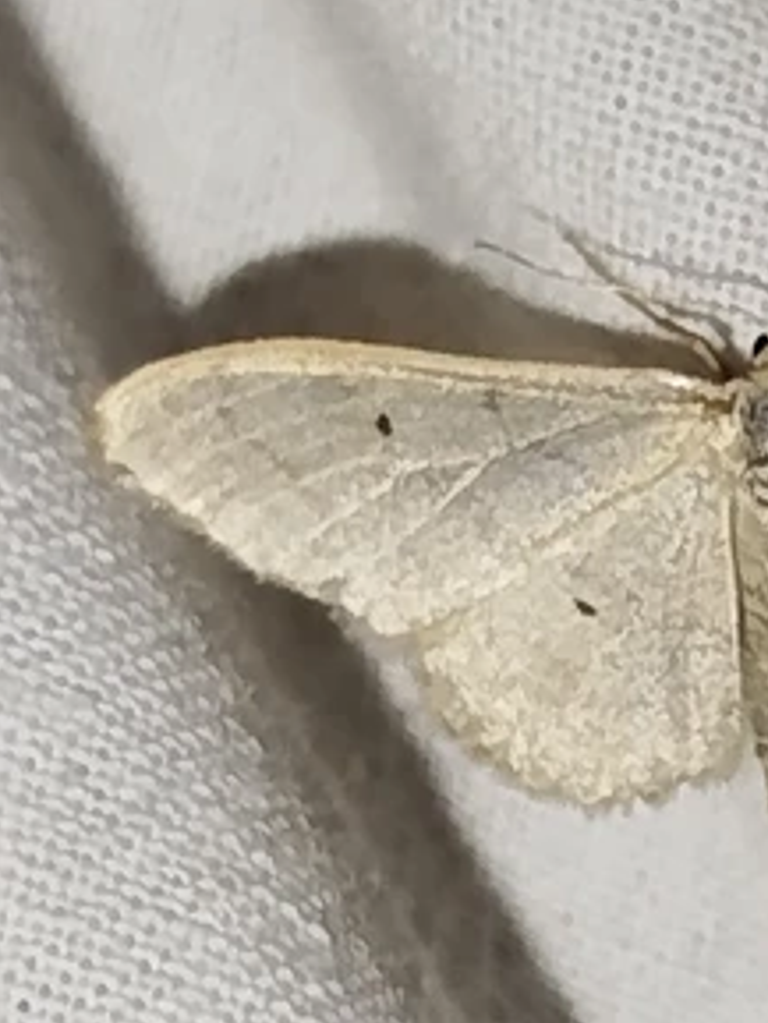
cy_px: 573
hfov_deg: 7.2
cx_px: 842
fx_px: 6089
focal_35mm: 206
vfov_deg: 9.6
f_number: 1.7
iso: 125
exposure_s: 1/50
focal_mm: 5.31
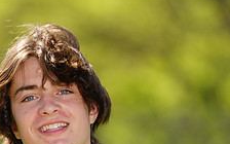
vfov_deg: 1.5
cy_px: 202
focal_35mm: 865
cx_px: 51
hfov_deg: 2.4
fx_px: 5422
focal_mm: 327
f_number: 6.3
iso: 64
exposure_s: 1/200
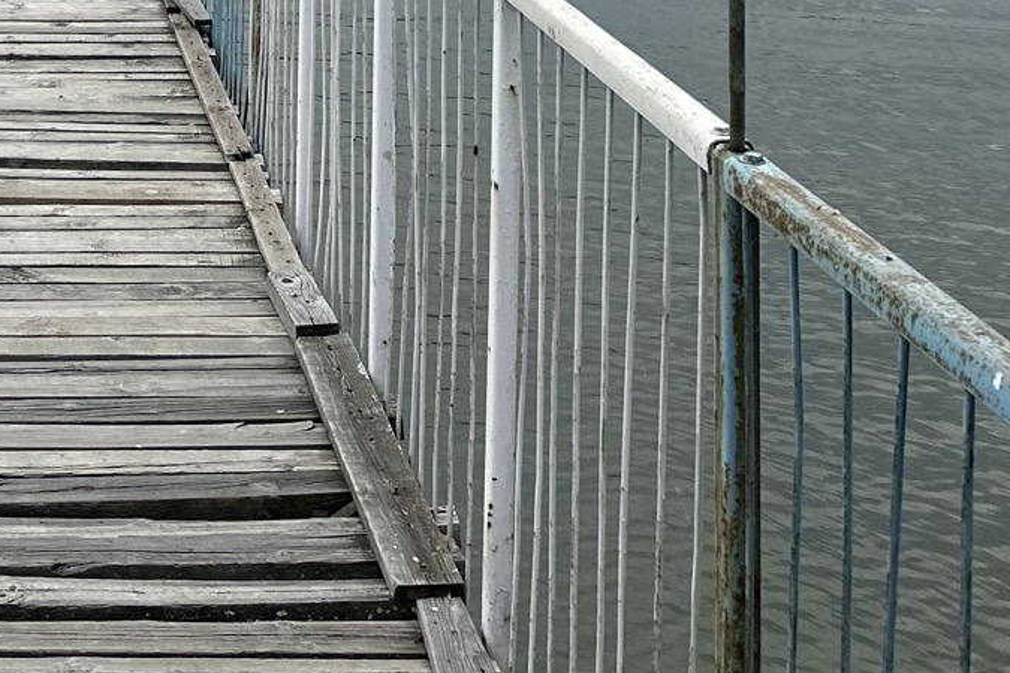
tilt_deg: -0.4
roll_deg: +0.2
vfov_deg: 16.3
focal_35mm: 74
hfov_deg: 26.2
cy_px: -435
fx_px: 2076
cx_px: 40
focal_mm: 6.86
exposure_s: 1/3597
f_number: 1.78
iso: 80
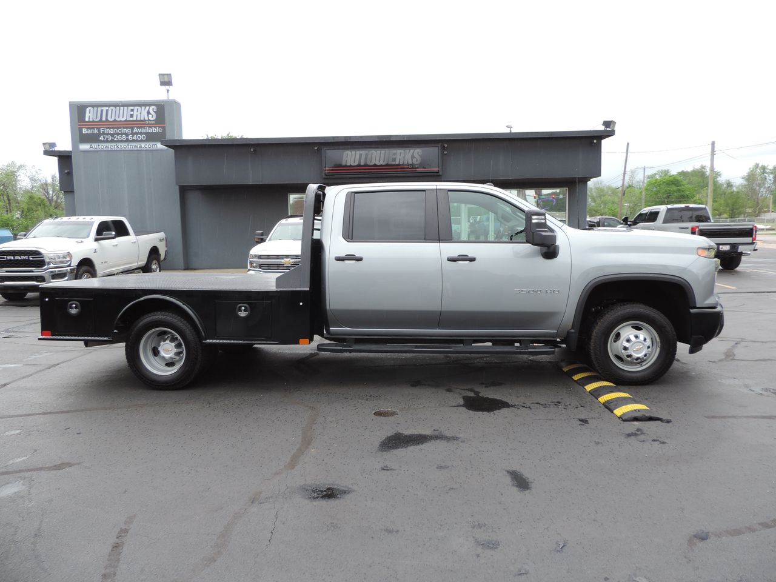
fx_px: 538
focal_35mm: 24
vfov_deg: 56.8
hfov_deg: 71.6
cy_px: 291
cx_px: 388
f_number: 3
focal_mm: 4.3
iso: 80
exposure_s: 1/100
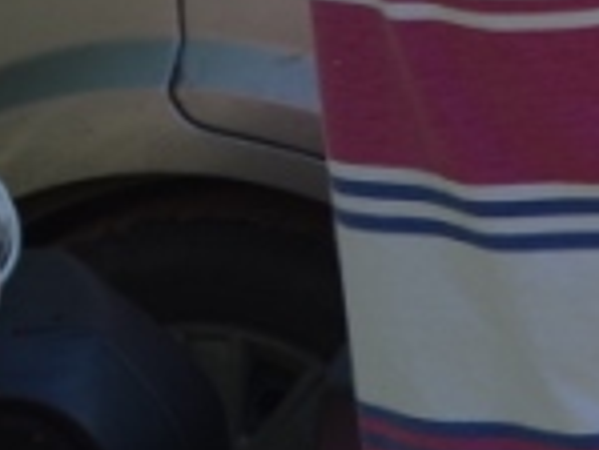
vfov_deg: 8.2
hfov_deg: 8.9
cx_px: 1829
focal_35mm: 178
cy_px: -253
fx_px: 3083
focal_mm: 18
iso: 140
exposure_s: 1/250
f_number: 8
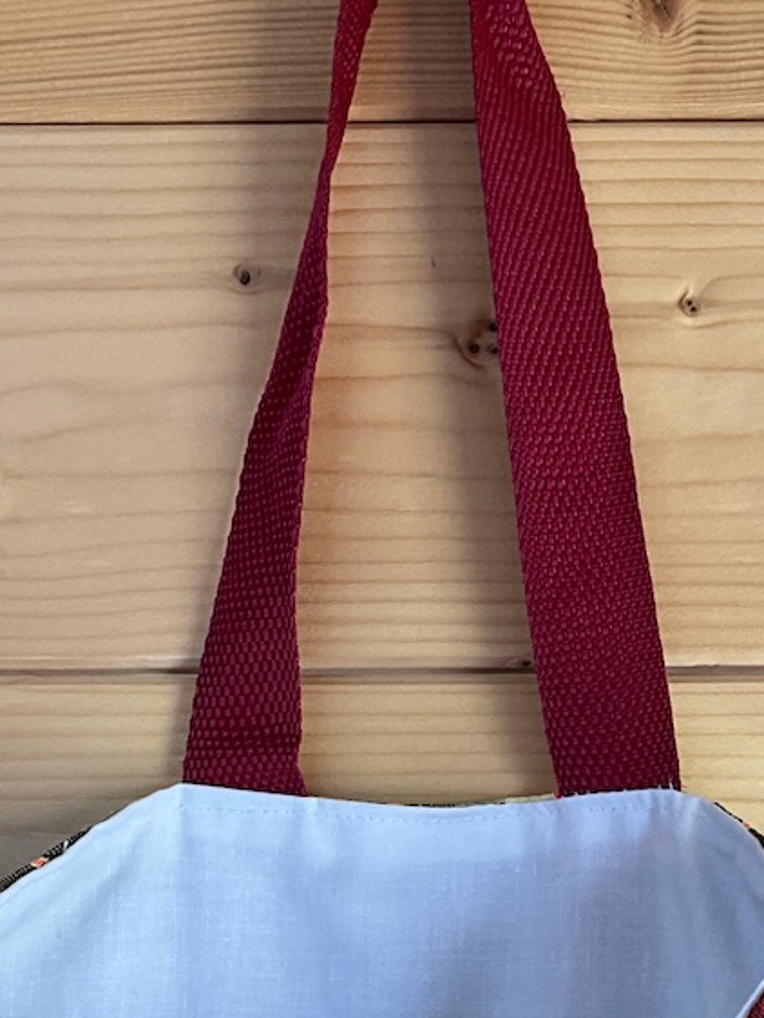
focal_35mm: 66
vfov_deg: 27.9
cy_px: 987
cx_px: 453
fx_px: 1941
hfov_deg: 22.2
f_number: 1.8
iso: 40
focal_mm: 3
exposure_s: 1/100
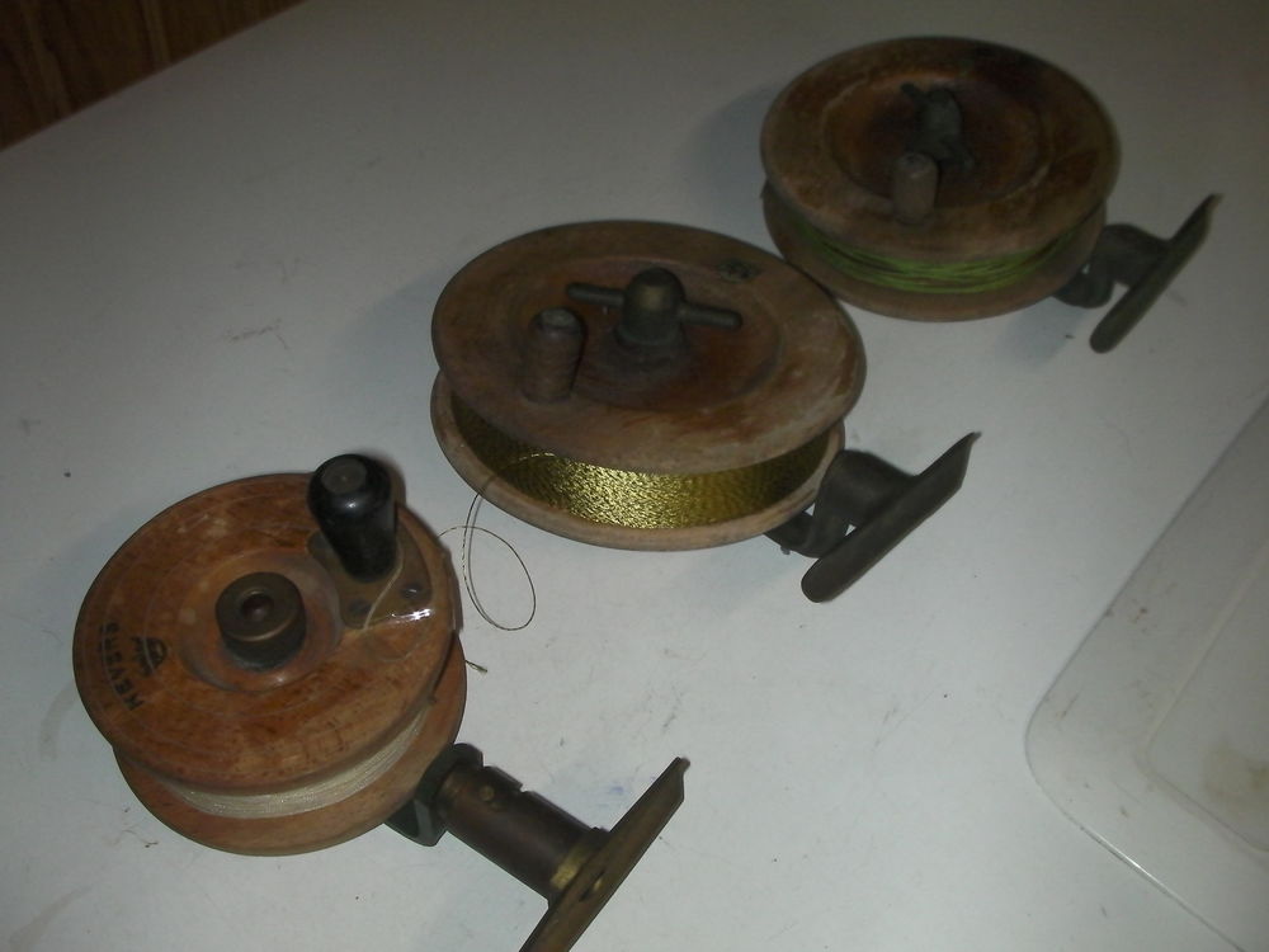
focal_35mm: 38
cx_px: 634
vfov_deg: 37.7
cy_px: 476
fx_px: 1393
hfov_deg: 49.0
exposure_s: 1/30
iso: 200
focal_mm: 6.3
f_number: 5.6
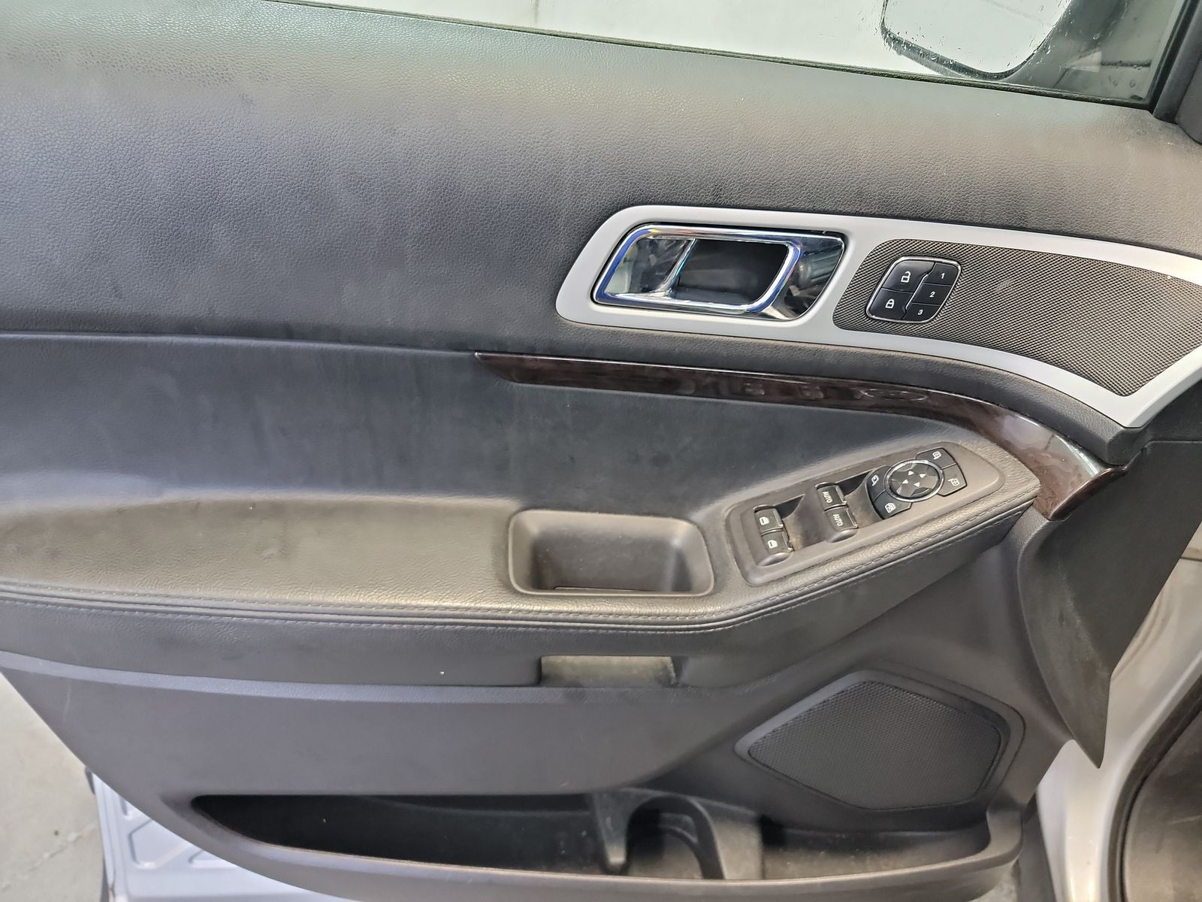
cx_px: 601
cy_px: 451
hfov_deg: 71.6
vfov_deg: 56.8
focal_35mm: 24
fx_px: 833
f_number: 1.8
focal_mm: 6.7
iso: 953
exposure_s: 1/59
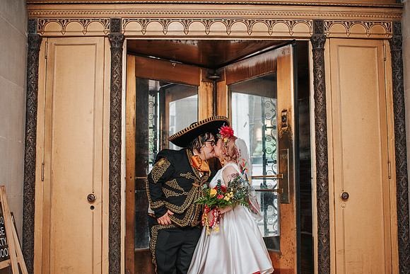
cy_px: 151
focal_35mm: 40
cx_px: 221
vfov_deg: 33.6
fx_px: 452
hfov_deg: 48.7
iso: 1000
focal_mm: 35
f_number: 3.5
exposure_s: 1/200
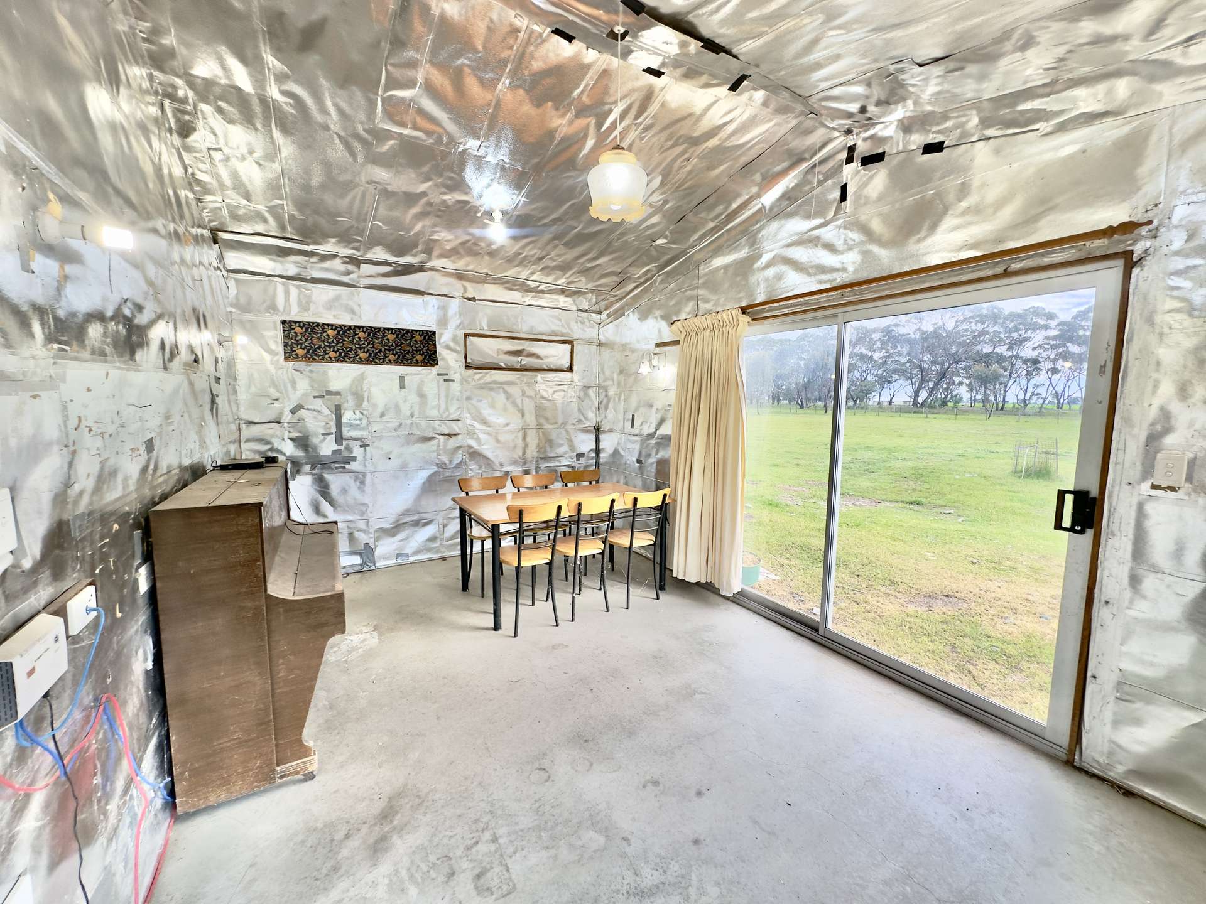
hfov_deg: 102.1
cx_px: 603
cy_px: 452
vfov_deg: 85.7
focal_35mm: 14
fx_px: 488
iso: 40
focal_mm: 2.22
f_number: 2.2
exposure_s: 1/137
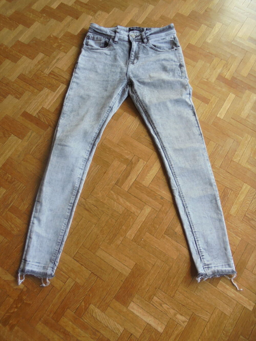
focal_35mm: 26
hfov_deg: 53.1
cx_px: 128
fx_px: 256
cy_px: 170
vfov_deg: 67.3
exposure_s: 1/60
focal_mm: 4.6
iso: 100
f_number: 3.5
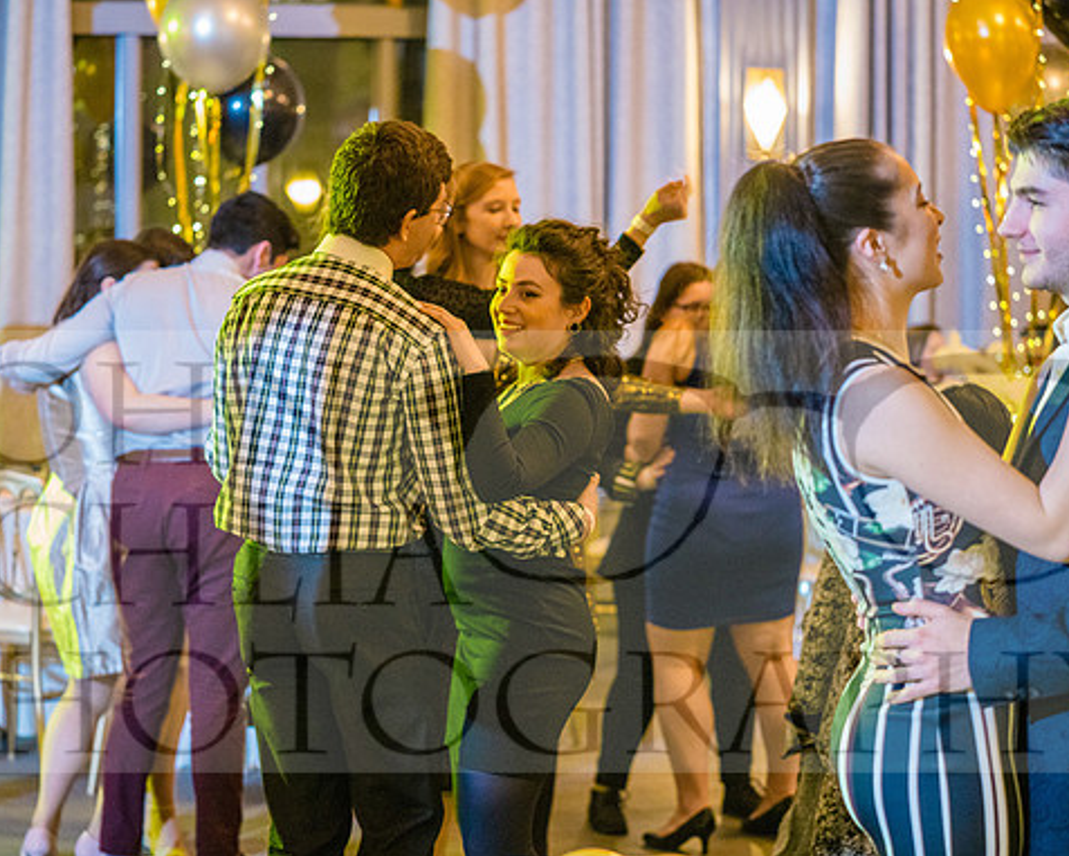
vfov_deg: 19.2
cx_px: 532
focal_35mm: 80
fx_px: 2532
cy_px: 430
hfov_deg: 23.8
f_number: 2.8
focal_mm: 70
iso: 10000
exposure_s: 1/30
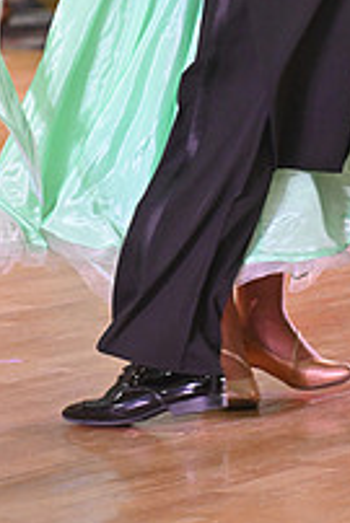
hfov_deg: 4.3
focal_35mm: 321
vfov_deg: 6.4
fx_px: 4673
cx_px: 263
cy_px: -153
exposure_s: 1/320
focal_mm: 112
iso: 2500
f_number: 5
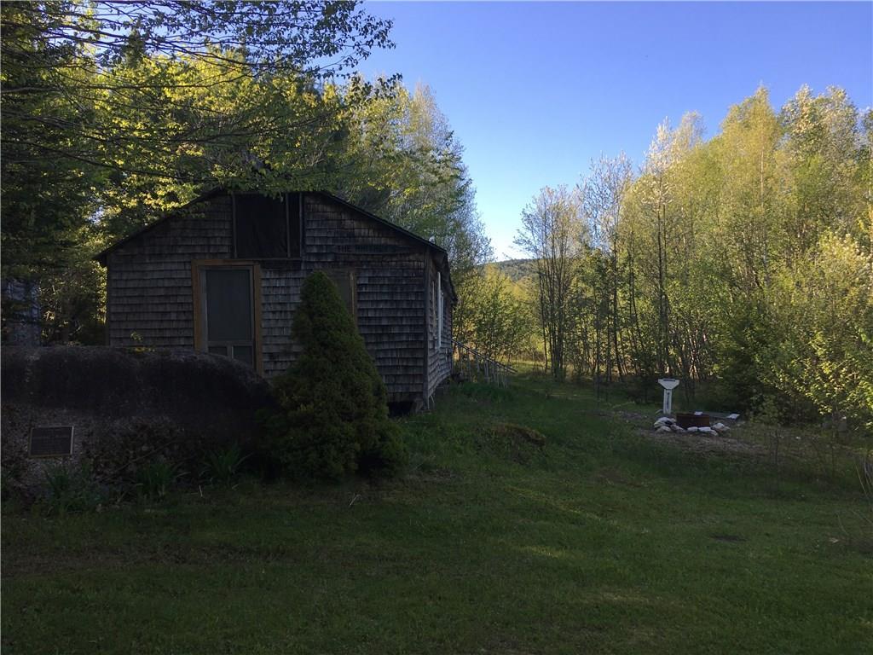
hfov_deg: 61.7
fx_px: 731
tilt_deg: +0.7
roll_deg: +1.1
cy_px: 328
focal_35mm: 29
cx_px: 436
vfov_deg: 48.2
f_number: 2.2
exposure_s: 1/437
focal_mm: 4.15
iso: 25
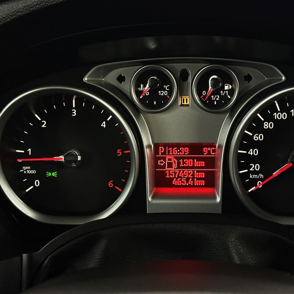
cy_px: 148
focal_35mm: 57
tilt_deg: -21.6
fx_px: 548
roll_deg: +0.0
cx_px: 183
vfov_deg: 30.0
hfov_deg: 29.9
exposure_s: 1/50
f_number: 1.78
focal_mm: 6.86
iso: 200
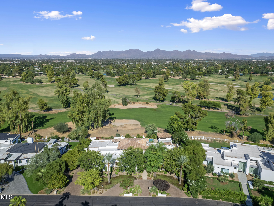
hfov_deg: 71.6
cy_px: 103
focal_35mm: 24
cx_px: 133
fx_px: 190
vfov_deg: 56.8
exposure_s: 1/160
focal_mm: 8.38
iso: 100
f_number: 2.8
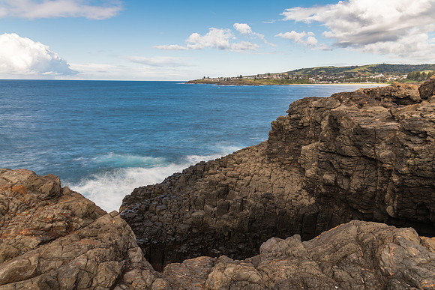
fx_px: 294
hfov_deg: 72.9
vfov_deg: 52.5
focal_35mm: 24
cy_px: 145
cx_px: 218
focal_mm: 24
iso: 40
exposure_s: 2.5
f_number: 8
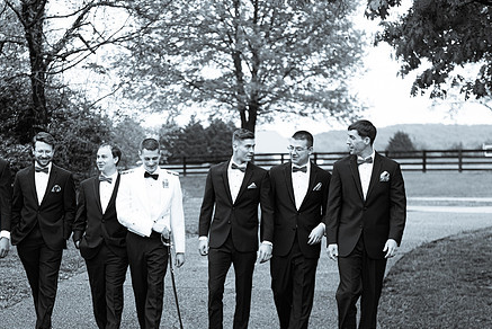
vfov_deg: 17.7
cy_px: 190
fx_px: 1053
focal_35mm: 77
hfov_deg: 26.2
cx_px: 181
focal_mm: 58
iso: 1000
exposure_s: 1/4000
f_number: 2.8
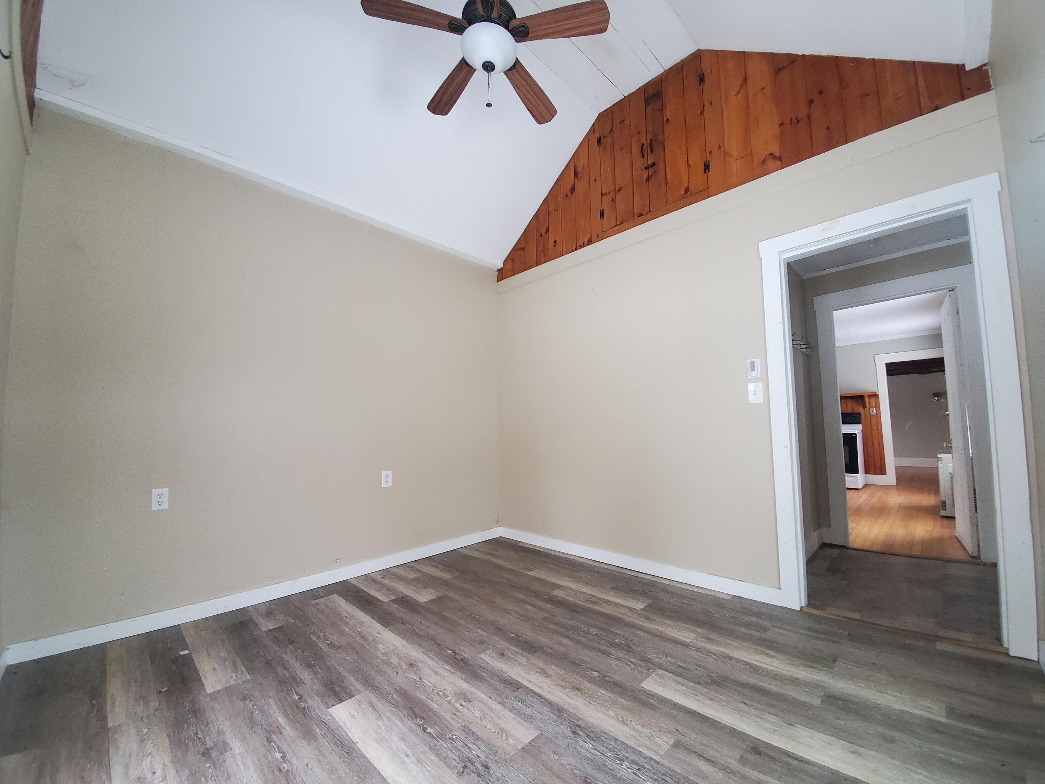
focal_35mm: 13
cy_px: 392
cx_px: 522
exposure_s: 1/60
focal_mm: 1.8
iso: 500
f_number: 2.2
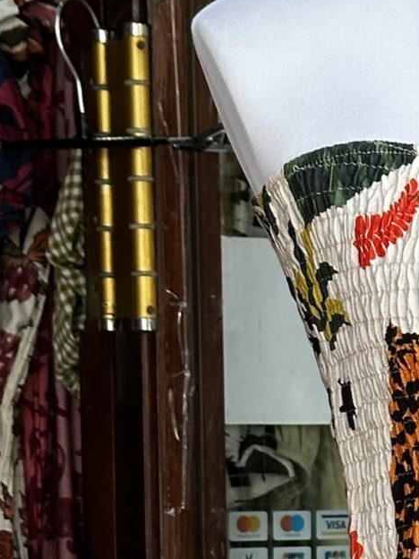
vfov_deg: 9.8
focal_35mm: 197
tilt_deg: -7.3
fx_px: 3179
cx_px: 732
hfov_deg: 7.3
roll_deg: -0.7
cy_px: 821
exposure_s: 1/377
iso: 64
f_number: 1.78
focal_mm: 6.86
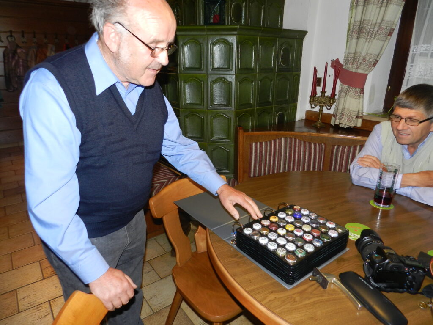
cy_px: 162
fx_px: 288
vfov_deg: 58.9
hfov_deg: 73.9
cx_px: 216
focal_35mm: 23
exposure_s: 1/30
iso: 200
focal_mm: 4
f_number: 3.4
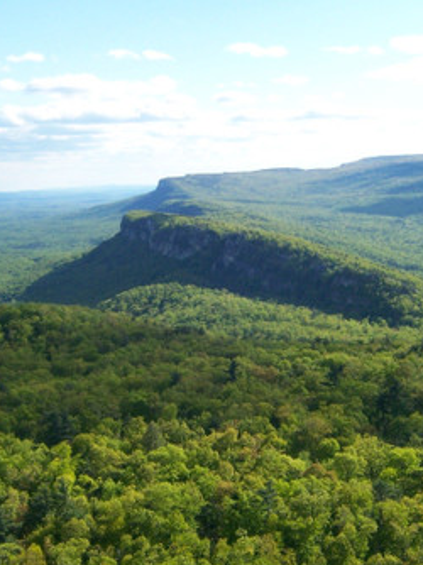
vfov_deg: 28.1
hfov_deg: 21.3
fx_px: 1126
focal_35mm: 69
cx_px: 169
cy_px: 230
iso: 80
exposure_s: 1/800
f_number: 2.8
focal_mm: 6
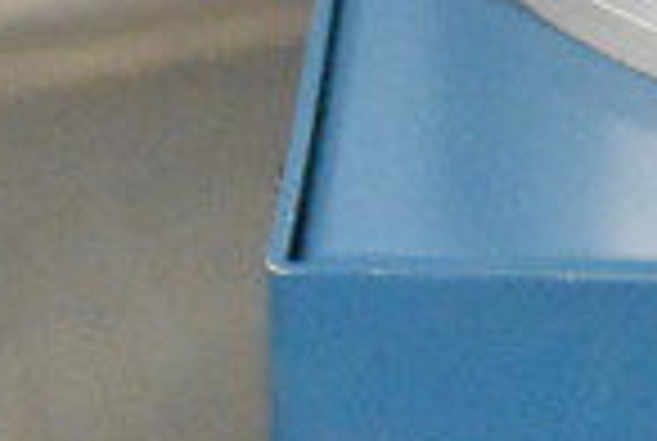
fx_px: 6292
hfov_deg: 5.8
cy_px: -61
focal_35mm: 344
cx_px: 1282
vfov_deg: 4.0
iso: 20000
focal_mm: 55
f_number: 5.6
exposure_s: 1/100
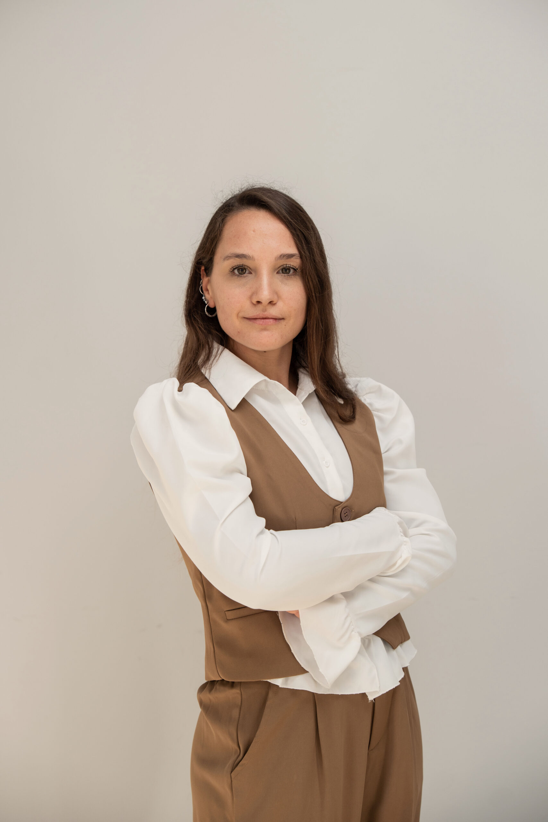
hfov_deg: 19.5
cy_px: 411
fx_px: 1598
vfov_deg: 28.8
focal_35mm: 70
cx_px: 274
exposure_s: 1/200
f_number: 2.8
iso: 400
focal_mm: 70
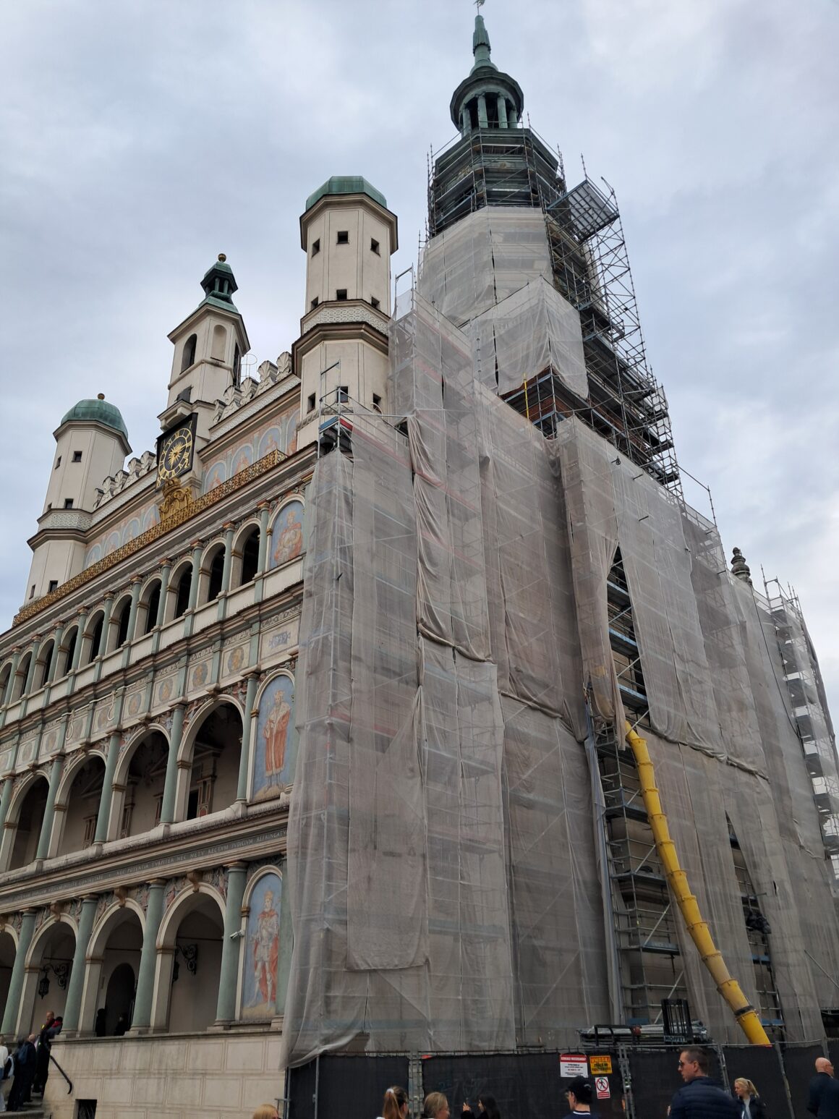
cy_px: 560
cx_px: 420
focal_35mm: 27
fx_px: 873
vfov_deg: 65.3
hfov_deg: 51.3
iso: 50
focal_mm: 4
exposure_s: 1/137
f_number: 1.8
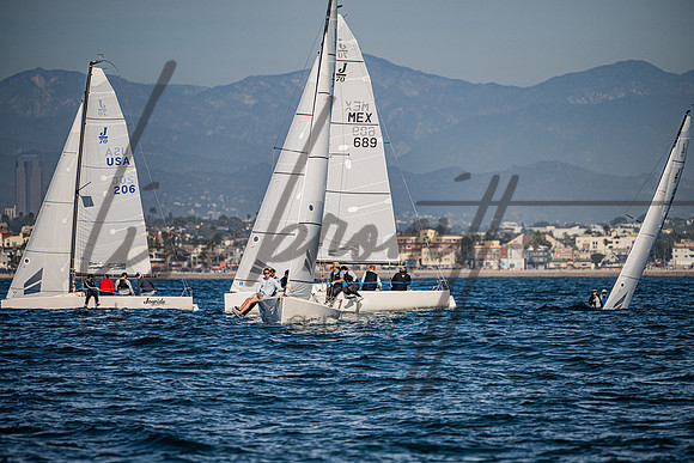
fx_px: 6230
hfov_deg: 6.4
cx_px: 350
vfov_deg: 4.3
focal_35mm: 323
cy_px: 231
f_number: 5.3
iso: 320
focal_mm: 310
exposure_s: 1/3200
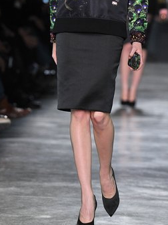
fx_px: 2220
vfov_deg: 5.8
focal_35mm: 343
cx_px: 96
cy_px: 43
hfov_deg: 4.3
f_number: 4
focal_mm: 200
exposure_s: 1/400
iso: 2000
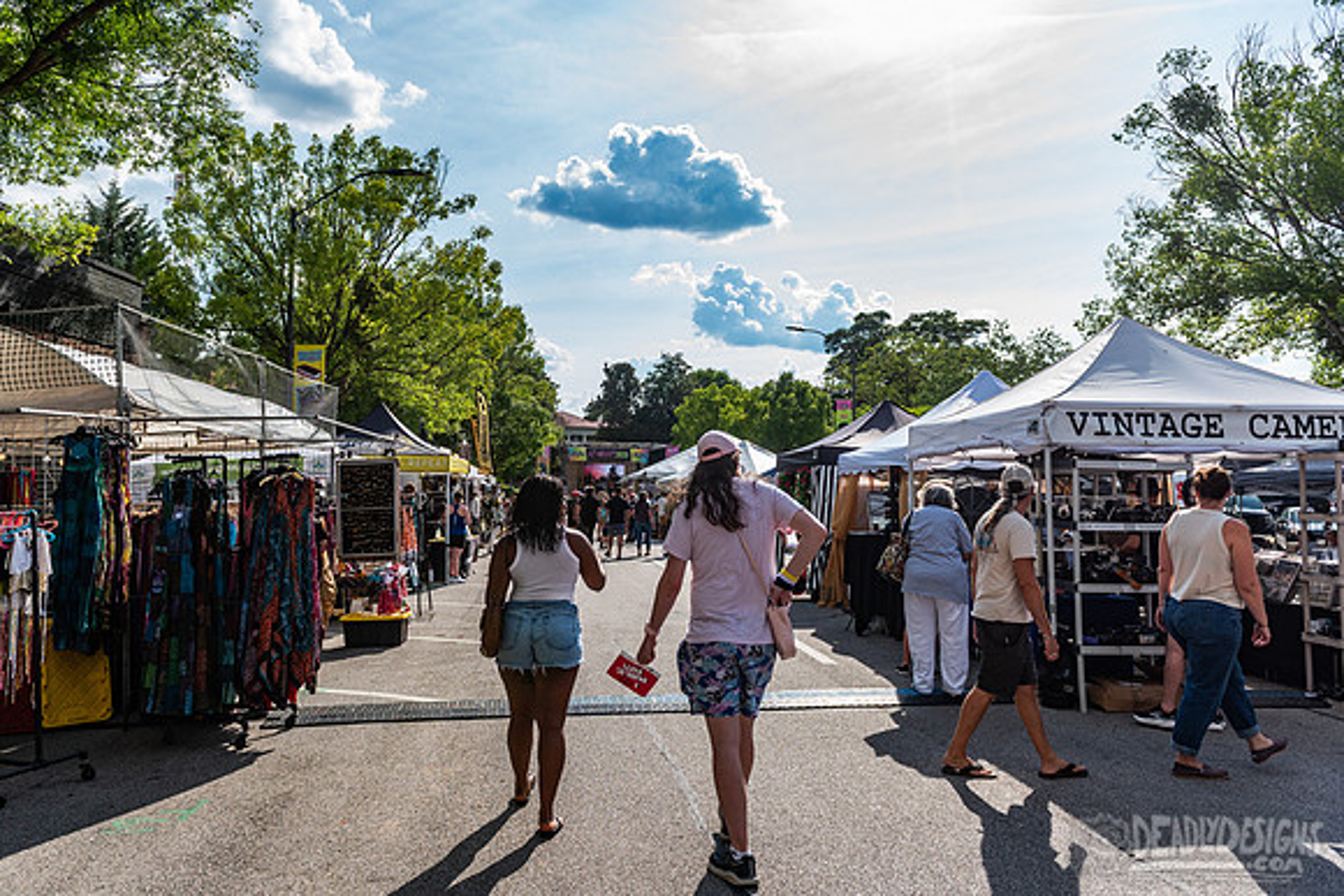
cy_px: 407
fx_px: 977
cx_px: 611
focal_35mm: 26
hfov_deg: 68.9
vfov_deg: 49.2
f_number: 4.5
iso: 200
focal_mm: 24
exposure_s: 1/1250
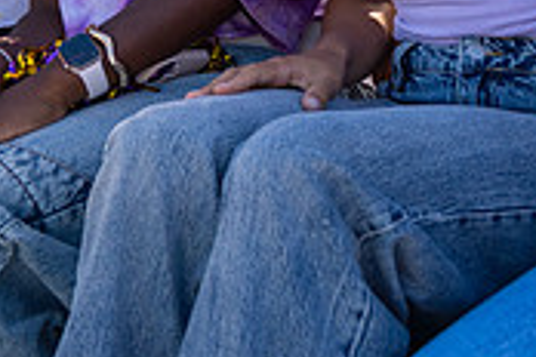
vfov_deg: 13.5
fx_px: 1429
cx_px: 233
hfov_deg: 21.2
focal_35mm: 96
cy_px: -160
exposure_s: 1/800
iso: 100
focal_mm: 17
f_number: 2.8
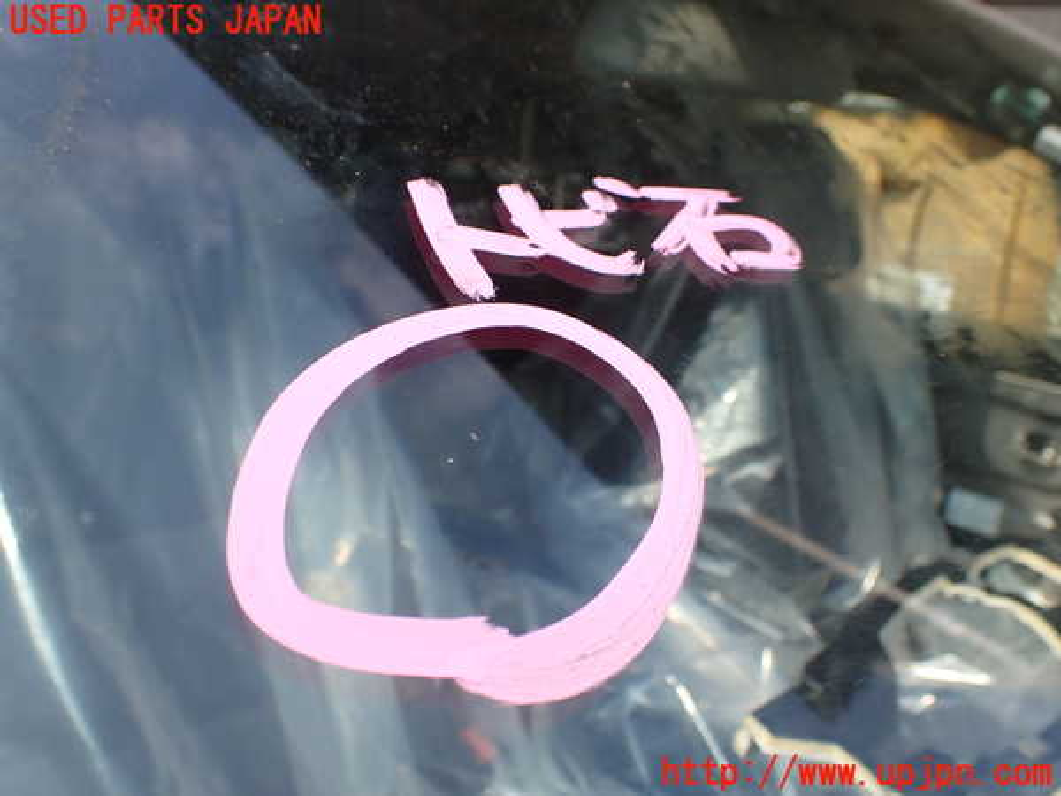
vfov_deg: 46.8
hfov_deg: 60.0
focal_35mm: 30
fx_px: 920
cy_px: 398
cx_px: 530
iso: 100
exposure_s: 1/500
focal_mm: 5.4
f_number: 3.2
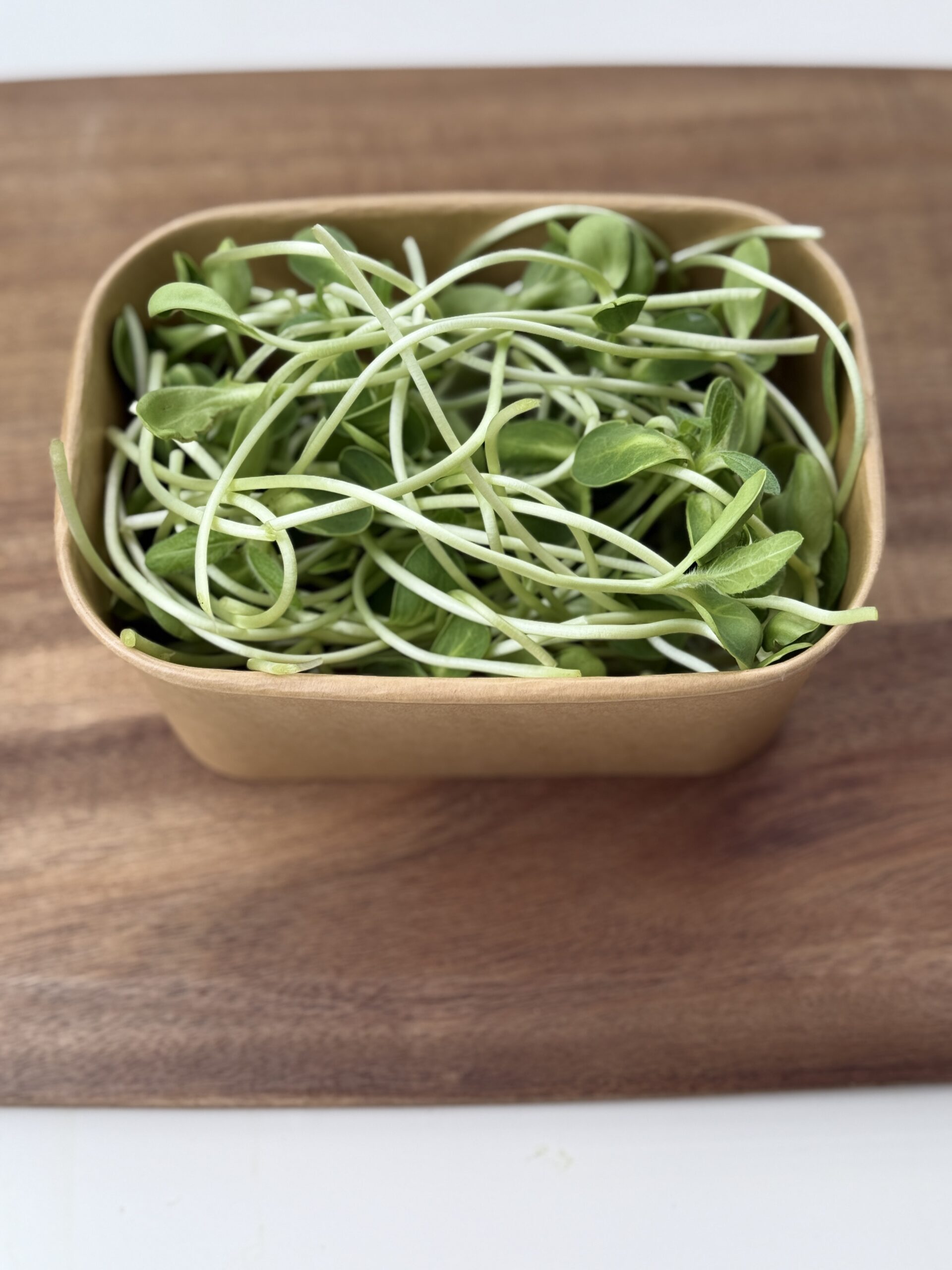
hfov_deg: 30.3
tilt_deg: -63.4
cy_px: 635
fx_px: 1760
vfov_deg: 39.7
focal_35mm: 48
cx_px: 476
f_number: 1.78
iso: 80
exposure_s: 1/794
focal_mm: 6.76
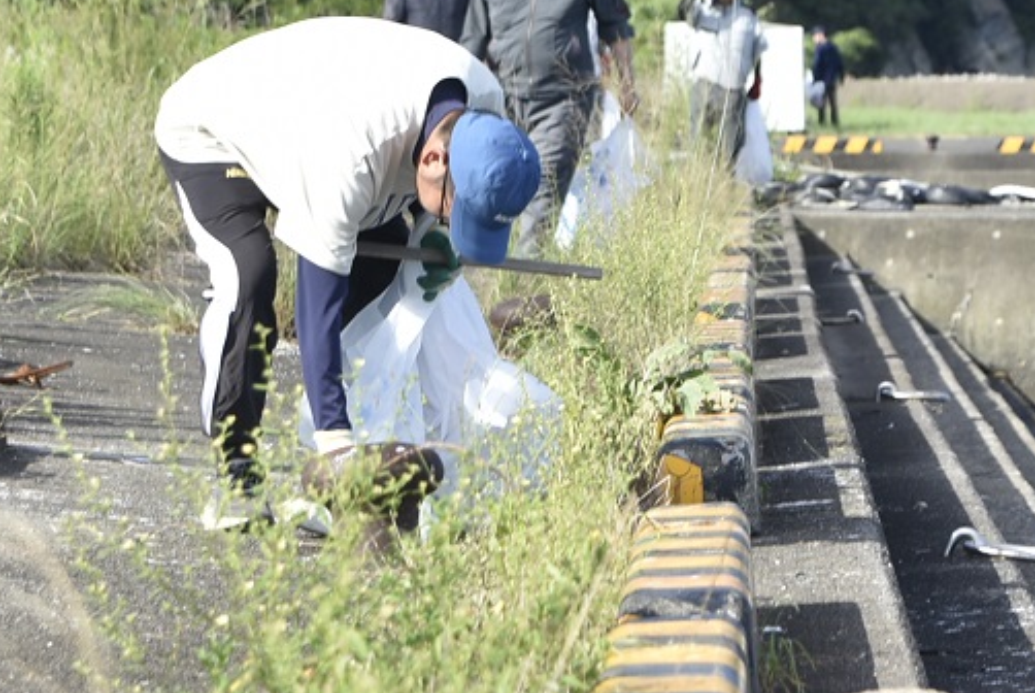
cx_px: 790
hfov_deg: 8.0
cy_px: 198
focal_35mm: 257
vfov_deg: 5.4
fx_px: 7401
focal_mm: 75
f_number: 6.3
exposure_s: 1/250
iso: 100
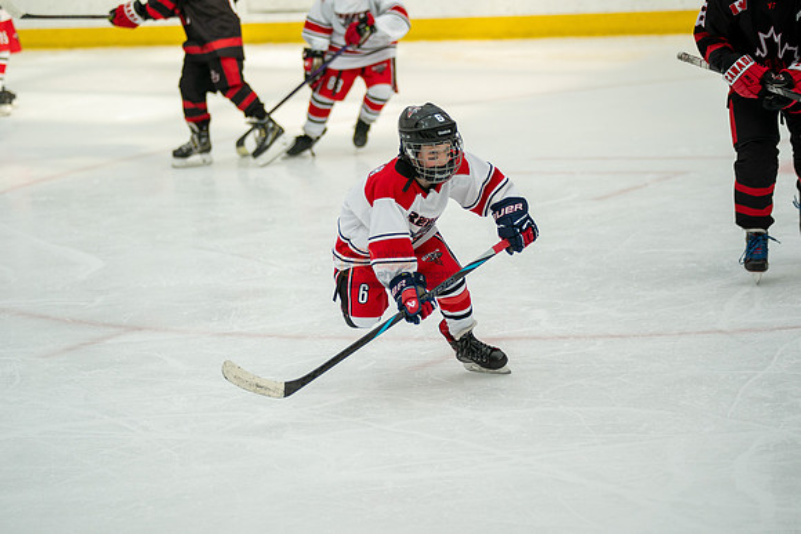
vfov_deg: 8.7
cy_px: 267
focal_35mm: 157
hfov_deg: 13.1
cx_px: 400
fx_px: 3494
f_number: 3.2
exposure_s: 1/2500
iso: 1600
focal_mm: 157
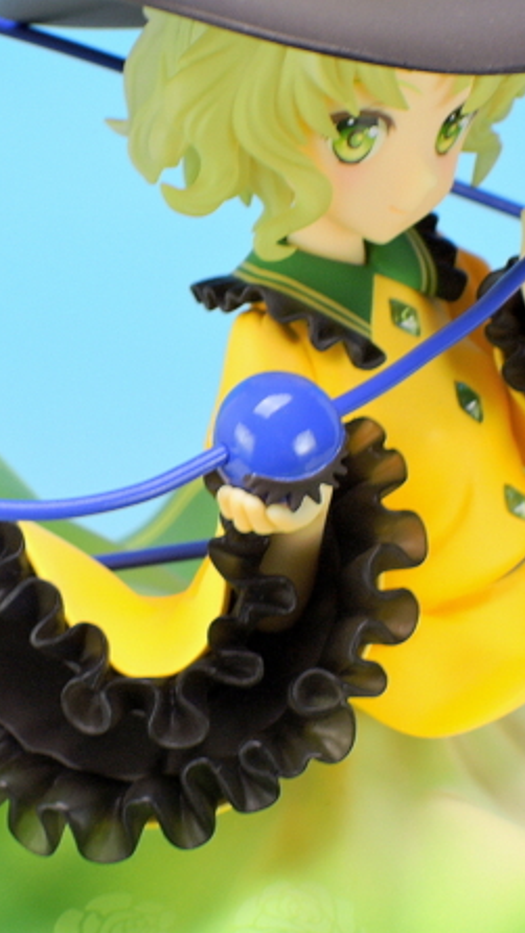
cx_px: 199
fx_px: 3810
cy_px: 464
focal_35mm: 154
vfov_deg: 14.0
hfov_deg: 7.9
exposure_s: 1/2
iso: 80
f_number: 6.5
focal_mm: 22.4
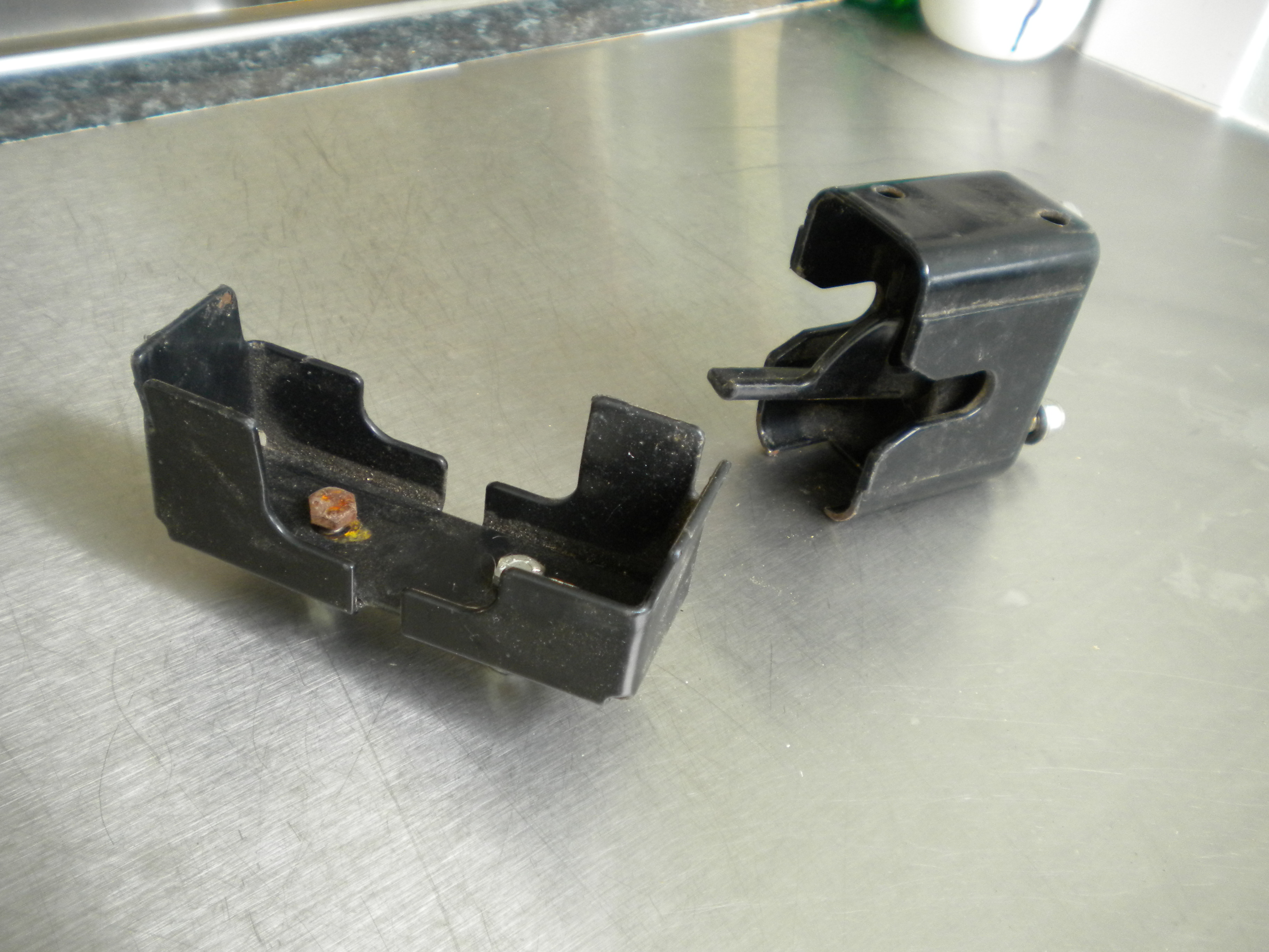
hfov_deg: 52.6
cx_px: 634
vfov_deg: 40.7
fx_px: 1283
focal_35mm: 35
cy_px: 476
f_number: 3.1
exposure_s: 1/29.1
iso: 200
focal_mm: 6.3
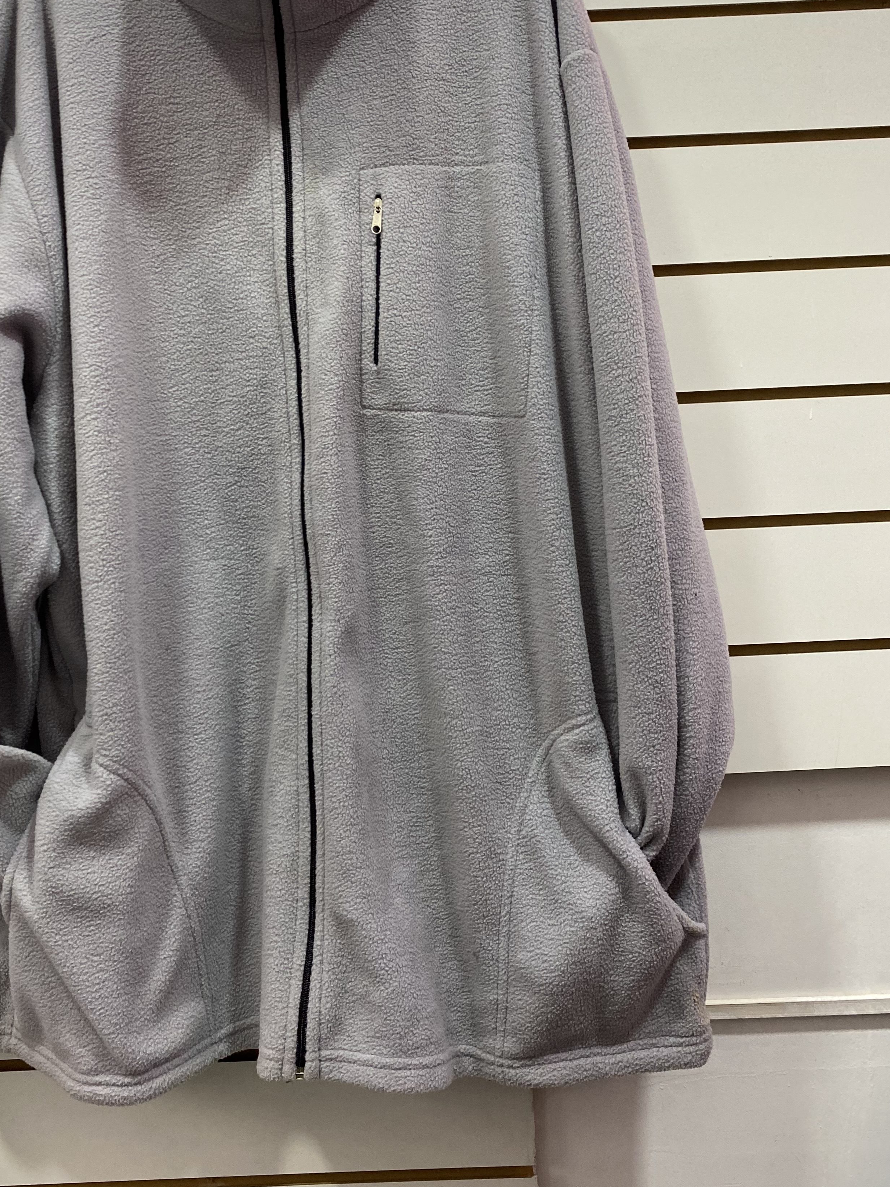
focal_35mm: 32
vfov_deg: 56.4
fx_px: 1097
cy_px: 478
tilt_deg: -1.8
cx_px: 367
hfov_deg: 44.0
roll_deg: +1.9
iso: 250
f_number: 1.8
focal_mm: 4.25
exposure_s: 1/50
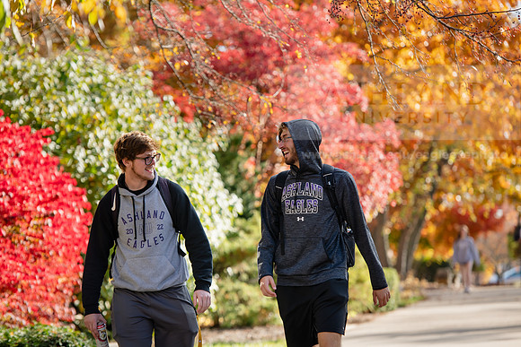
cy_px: 174
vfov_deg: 9.2
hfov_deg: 13.7
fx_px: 2171
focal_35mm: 150
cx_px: 260
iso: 160
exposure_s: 1/400
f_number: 4
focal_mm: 150
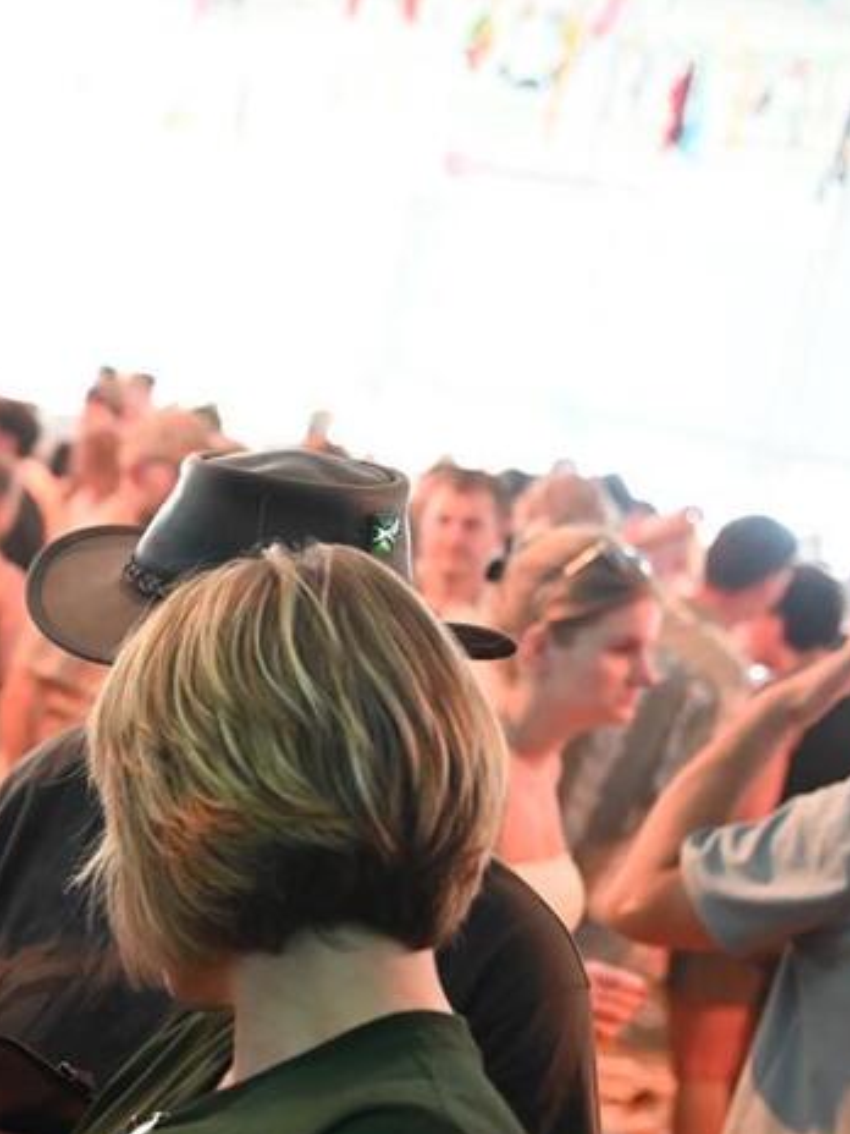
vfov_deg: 24.8
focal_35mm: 78
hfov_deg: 17.8
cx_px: -212
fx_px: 2554
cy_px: 800
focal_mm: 38
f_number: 2.8
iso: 3200
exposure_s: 1/80
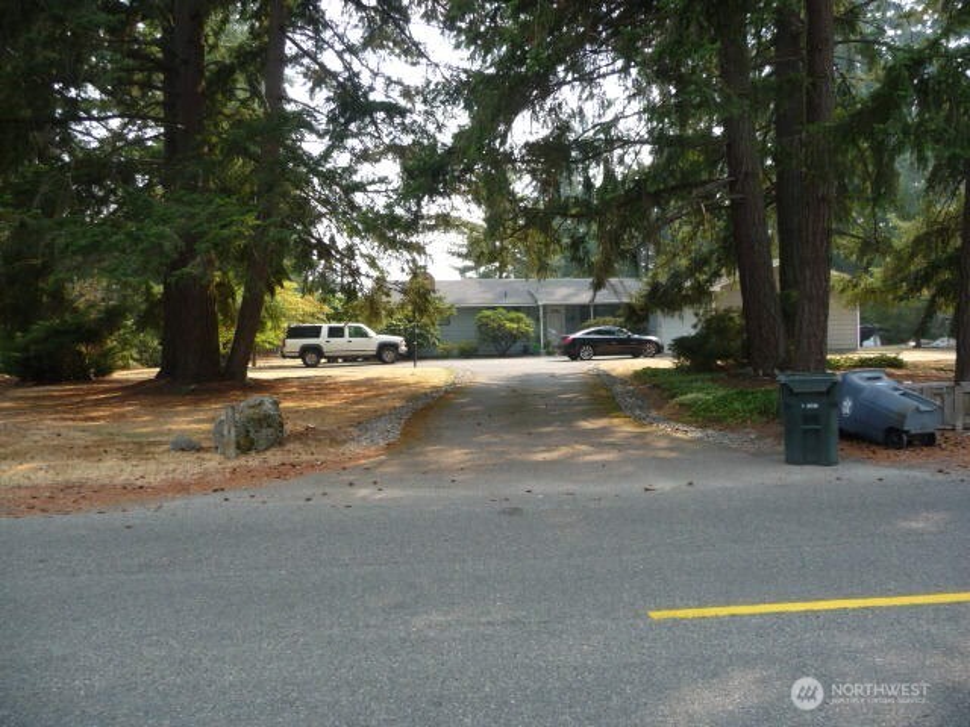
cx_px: 485
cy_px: 364
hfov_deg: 63.4
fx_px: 785
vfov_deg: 49.7
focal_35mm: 28
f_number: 3.3
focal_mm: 4.7
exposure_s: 1/250
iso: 100
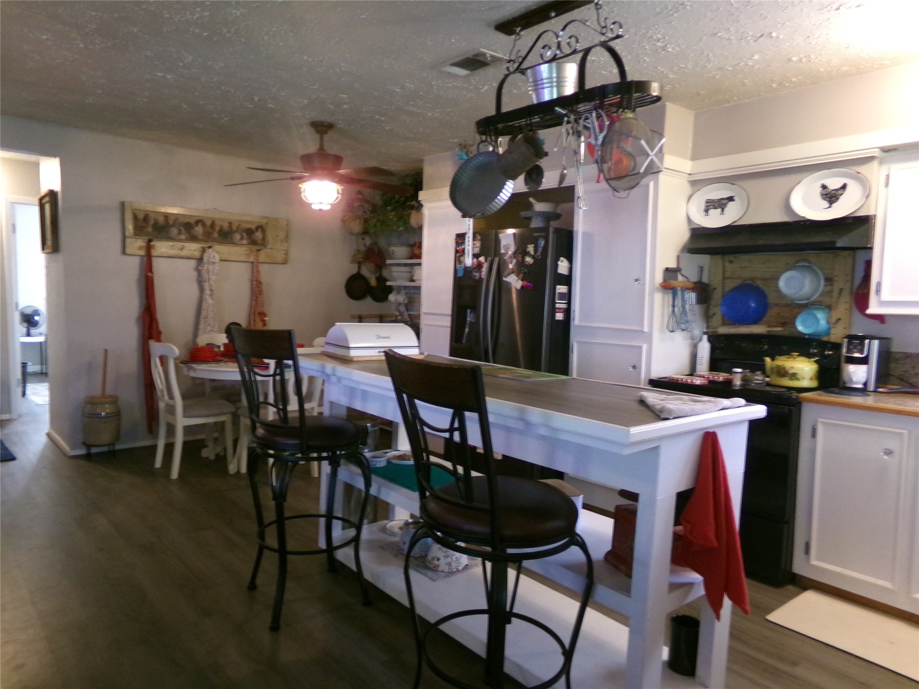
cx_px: 460
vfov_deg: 56.8
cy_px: 344
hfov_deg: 71.6
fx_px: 637
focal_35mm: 24
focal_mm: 4.3
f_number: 3.7
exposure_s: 1/17
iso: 454
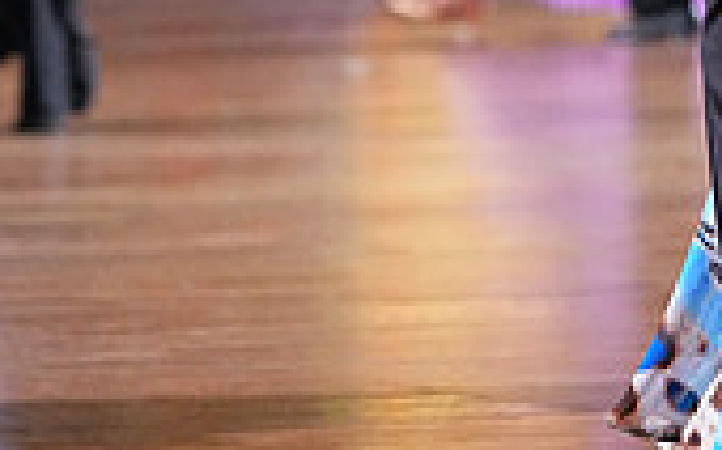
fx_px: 9222
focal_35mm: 469
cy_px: -484
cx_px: 813
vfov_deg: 2.8
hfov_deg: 4.5
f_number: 4
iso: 6400
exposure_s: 1/400
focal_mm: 135
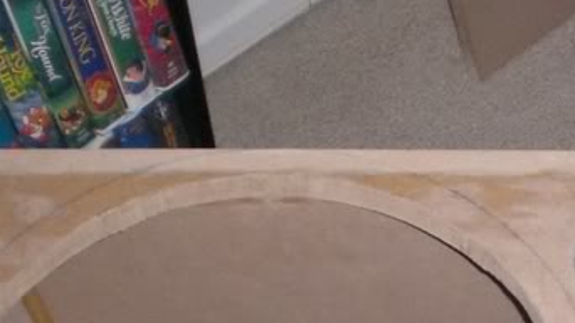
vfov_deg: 9.5
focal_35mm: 124
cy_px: 484
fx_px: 1890
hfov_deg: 16.6
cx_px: 686
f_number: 3.1
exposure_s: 1/60
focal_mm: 6.3
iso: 200
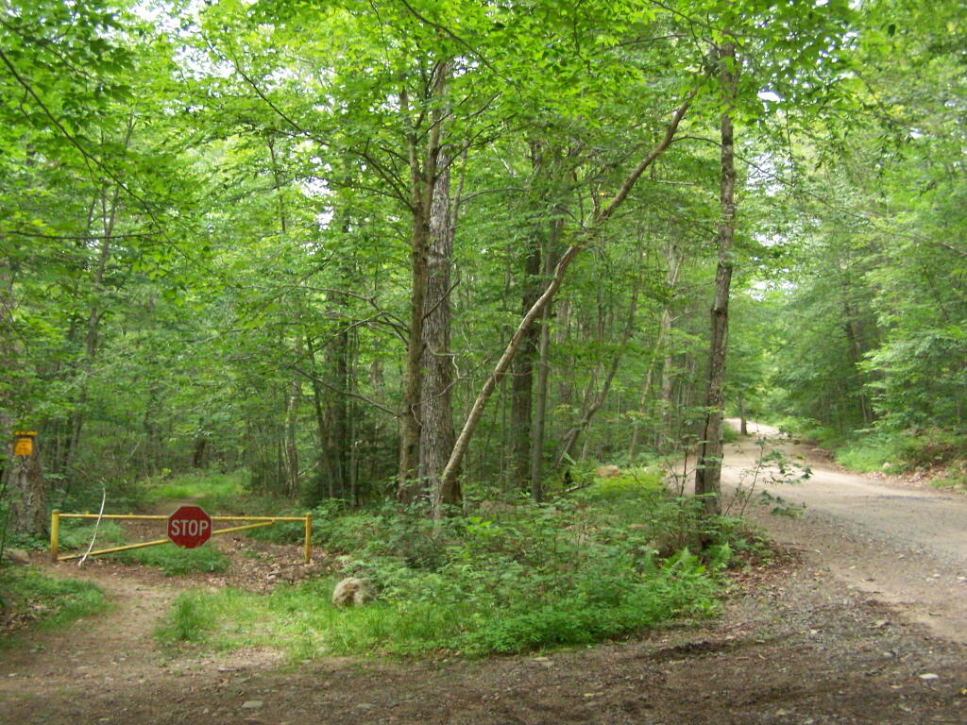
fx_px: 1062
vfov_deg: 37.7
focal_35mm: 38
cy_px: 362
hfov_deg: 49.0
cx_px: 484
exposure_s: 1/320
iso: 400
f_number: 2.8
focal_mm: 6.3
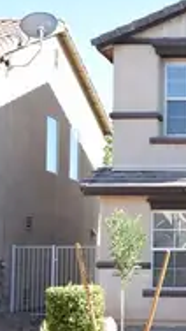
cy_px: 202
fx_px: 789
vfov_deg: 23.6
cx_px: 290
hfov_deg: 12.7
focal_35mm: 90
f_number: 8
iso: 250
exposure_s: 1/250
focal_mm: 27
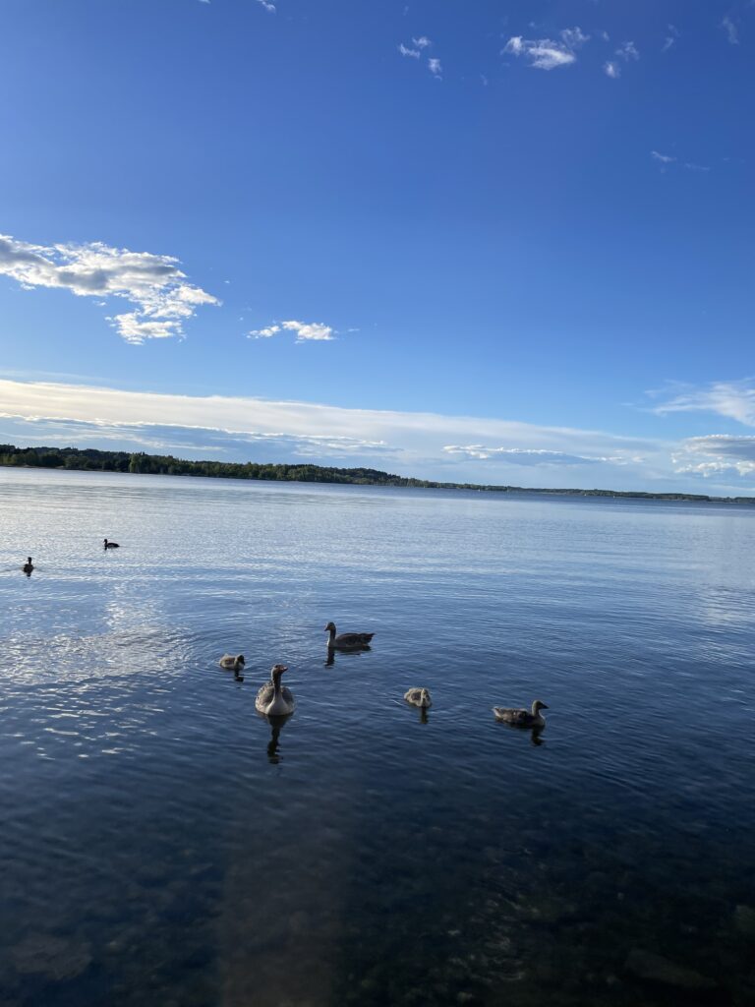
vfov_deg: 67.3
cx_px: 378
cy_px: 504
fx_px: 756
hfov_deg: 53.1
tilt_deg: -0.4
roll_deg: -2.9
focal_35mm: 26
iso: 50
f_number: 1.6
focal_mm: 4.2
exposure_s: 1/4831
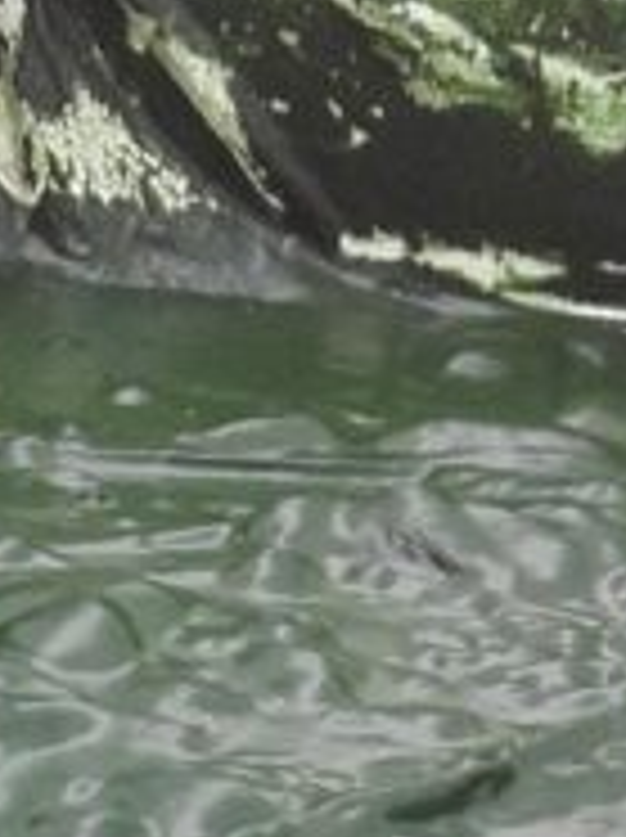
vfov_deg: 9.9
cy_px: 2133
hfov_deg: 8.2
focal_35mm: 171
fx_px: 4133
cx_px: -689
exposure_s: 1/33
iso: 60
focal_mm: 3.31
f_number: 2.2
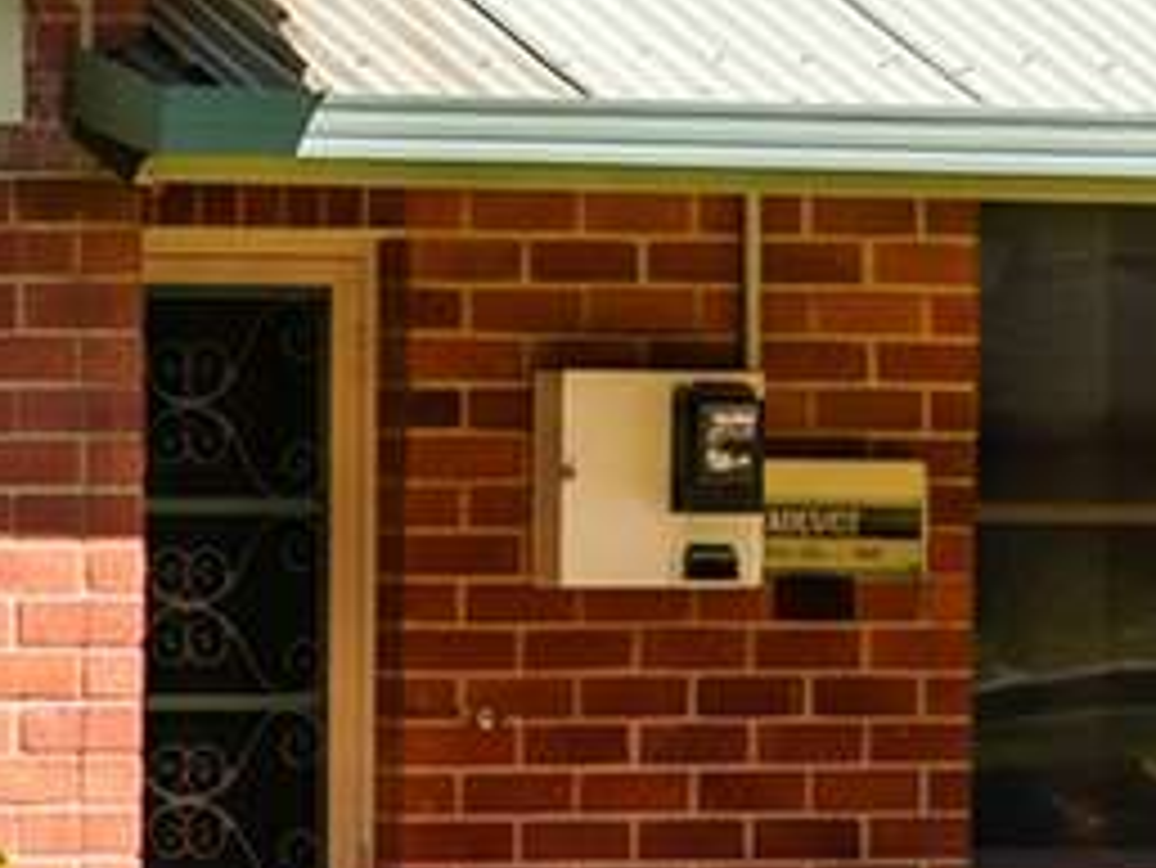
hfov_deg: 3.9
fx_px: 16772
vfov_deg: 3.0
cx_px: -171
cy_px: -220
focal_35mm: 502
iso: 320
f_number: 6.3
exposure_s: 1/800
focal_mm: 70
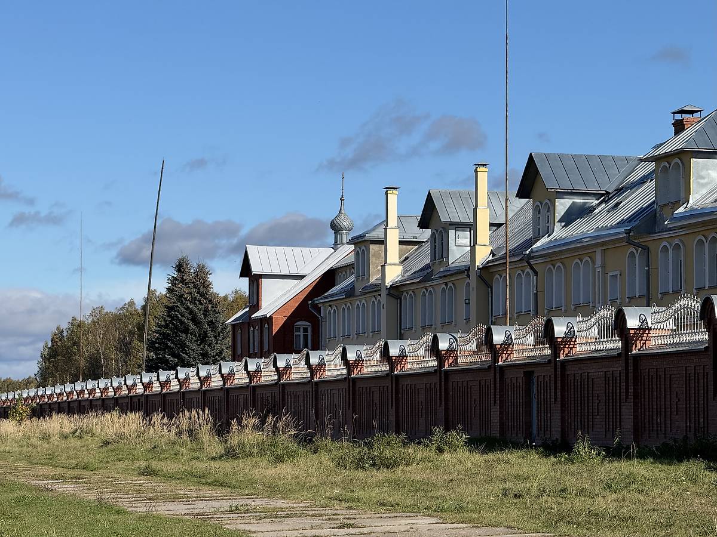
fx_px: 2486
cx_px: 358
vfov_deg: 12.3
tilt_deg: +4.5
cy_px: 268
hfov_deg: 16.4
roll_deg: -0.1
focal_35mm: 120
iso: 50
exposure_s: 1/2611
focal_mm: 15.66
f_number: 2.8
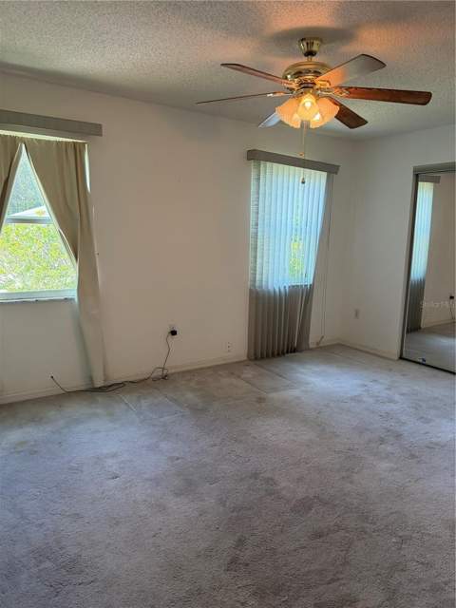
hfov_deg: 56.8
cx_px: 228
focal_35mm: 24
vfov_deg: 71.6
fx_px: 422
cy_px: 304
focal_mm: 6.76
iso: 200
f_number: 1.78
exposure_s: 1/120
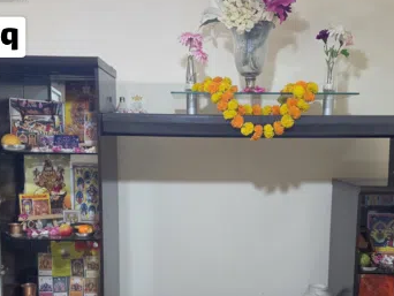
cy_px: 223
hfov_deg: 43.8
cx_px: 199
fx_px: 490
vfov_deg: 33.0
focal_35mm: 43
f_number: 1.4
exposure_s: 1/101
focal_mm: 6.5
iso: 400
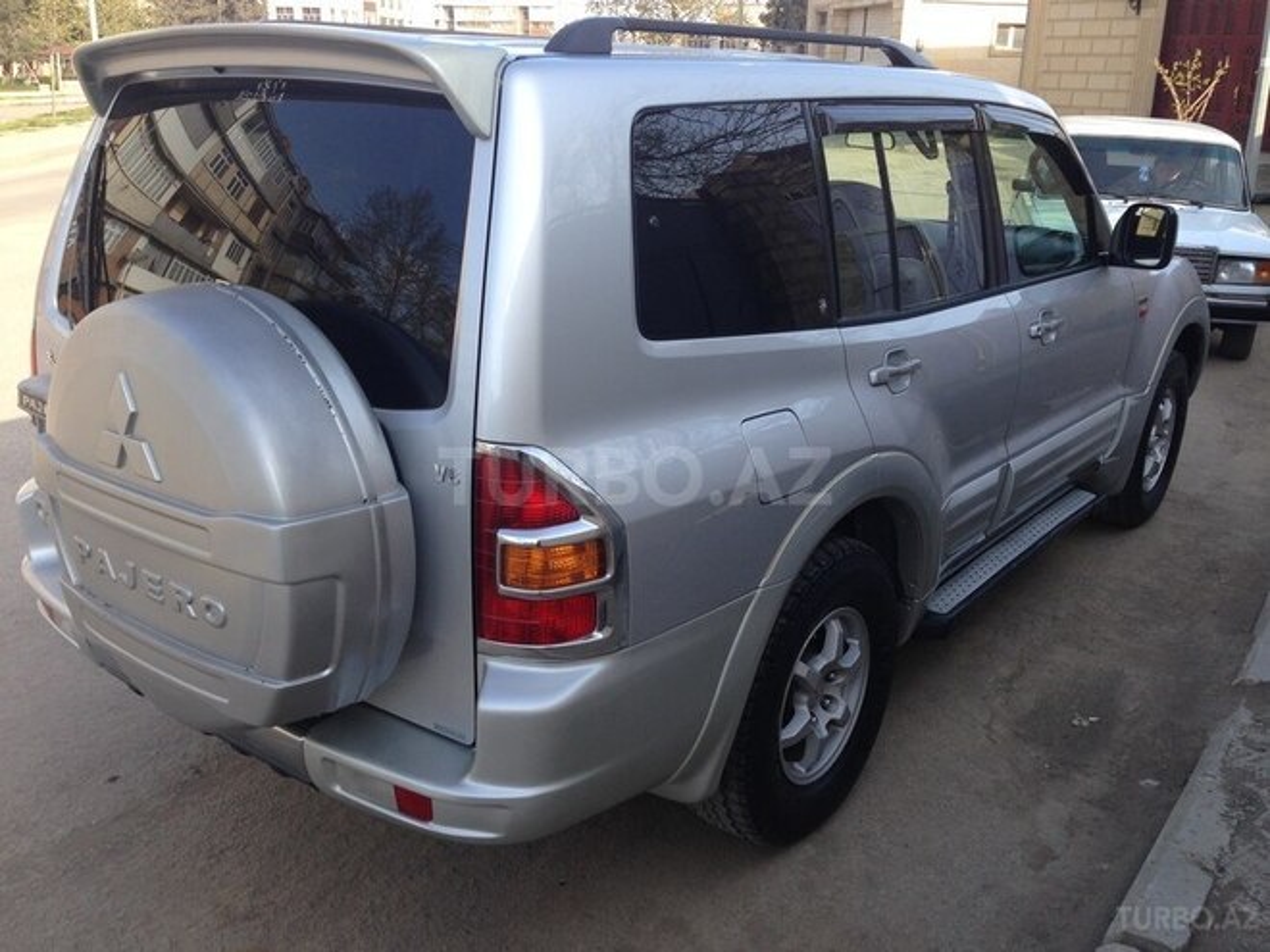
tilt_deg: -18.8
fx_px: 1211
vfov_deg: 42.9
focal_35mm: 33
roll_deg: -1.2
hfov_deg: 55.4
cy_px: 476
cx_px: 635
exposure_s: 1/376
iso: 50
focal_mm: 4.12
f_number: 2.4
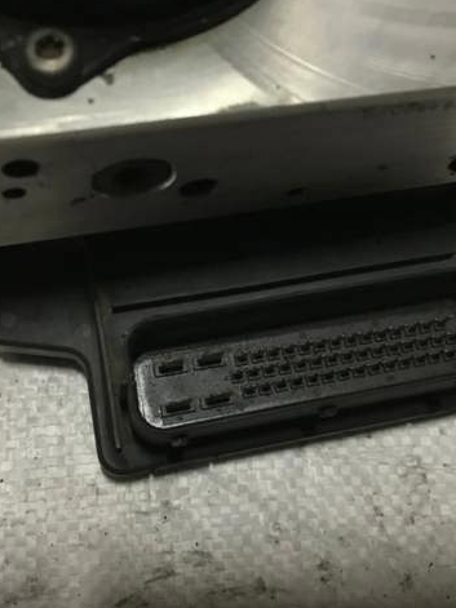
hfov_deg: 37.7
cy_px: 303
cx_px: 218
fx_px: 668
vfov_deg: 49.0
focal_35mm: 38
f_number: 1.8
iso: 100
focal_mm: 3.99
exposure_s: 1/17
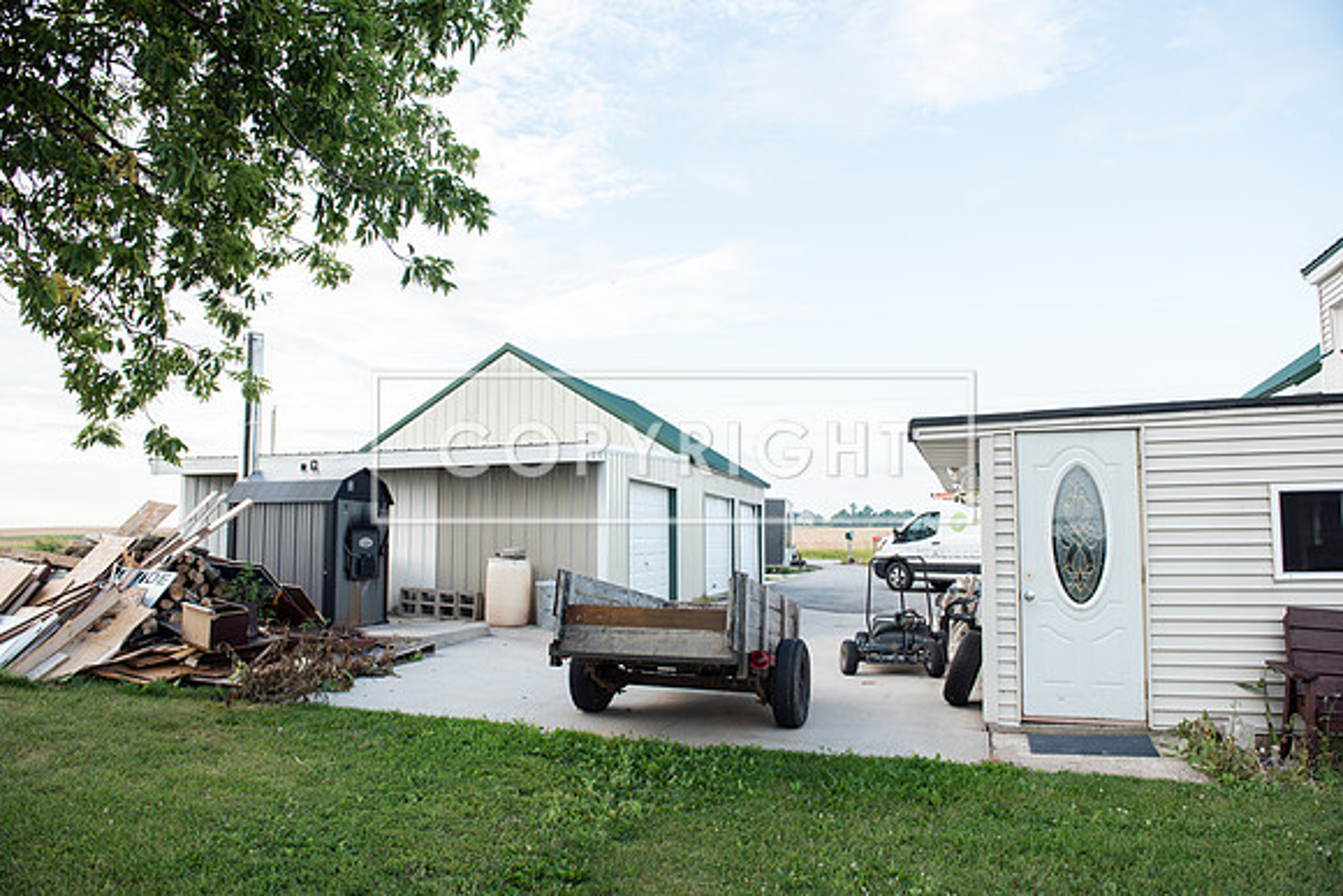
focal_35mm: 24
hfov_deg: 73.7
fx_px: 896
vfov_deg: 53.2
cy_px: 448
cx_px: 672
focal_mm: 24
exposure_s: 1/250
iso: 100
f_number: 5
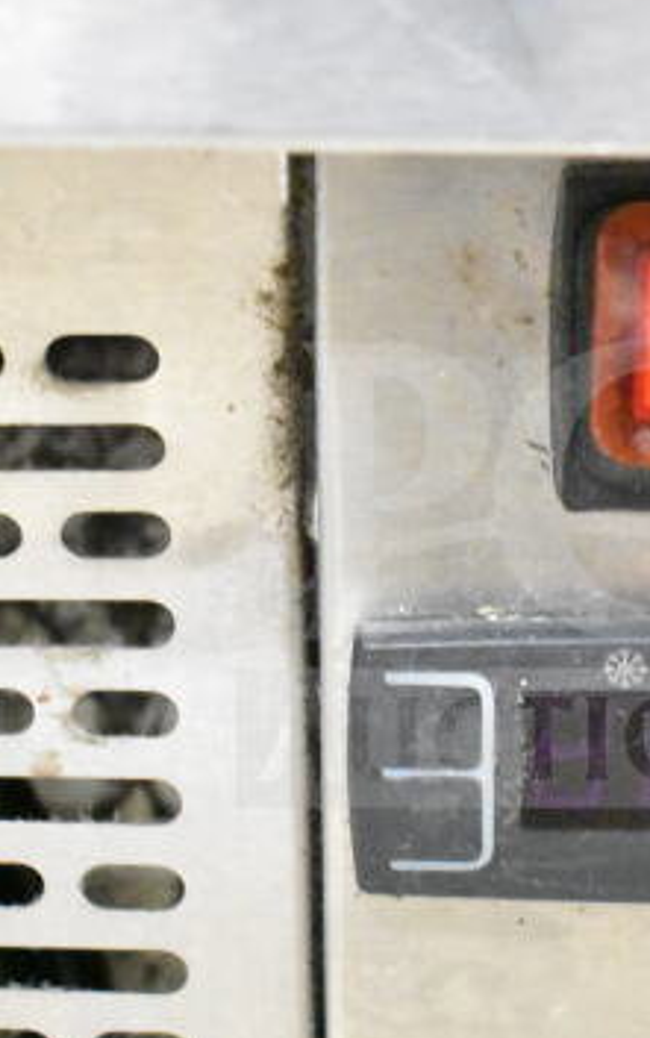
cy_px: 575
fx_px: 2689
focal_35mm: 95
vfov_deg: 21.8
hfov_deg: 13.7
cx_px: 565
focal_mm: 36
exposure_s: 1/60
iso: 25600
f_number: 4.8
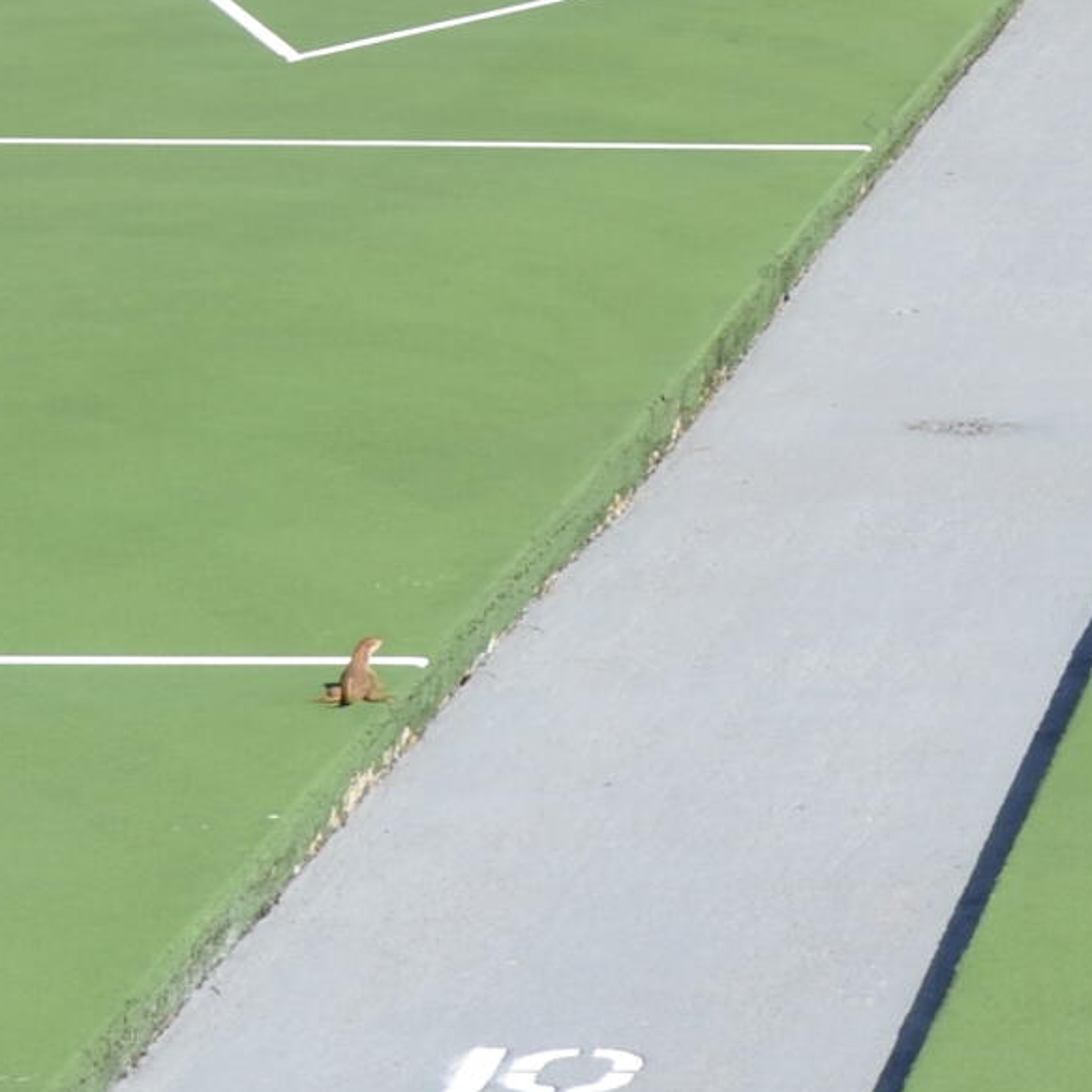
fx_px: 8423
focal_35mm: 236
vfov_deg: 7.4
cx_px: 2338
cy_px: 85
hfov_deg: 7.1
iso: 100
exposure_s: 1/200
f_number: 8
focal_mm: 36
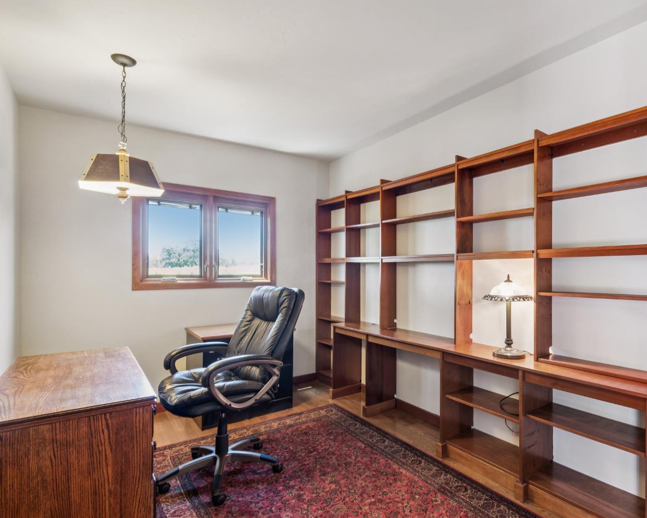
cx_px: 402
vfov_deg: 70.8
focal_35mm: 19
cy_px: 273
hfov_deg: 81.8
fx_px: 364
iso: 320
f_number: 11
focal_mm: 16
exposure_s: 1/2.5
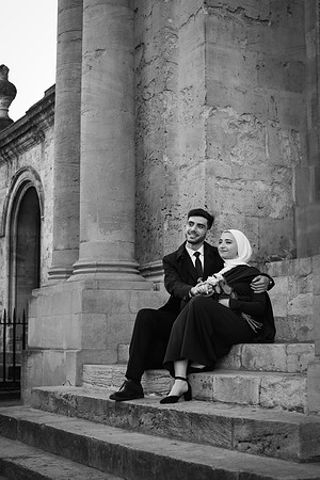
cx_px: 160
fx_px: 800
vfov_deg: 33.4
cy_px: 240
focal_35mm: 60
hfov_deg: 22.6
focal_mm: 40
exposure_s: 1/640
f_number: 2.8
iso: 200
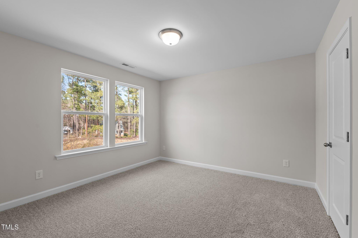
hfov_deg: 100.4
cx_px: 179
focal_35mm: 15
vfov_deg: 77.2
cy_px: 119
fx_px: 149
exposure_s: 1/30
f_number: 7.1
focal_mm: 15
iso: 400
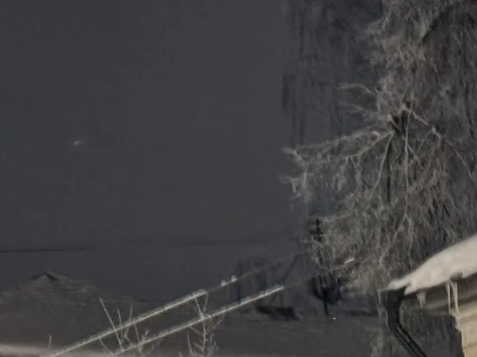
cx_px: 3
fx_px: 2892
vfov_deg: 6.9
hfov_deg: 9.4
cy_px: 573
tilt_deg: +4.2
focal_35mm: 210
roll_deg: +0.8
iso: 640
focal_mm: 6.86
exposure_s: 1/20
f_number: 1.78
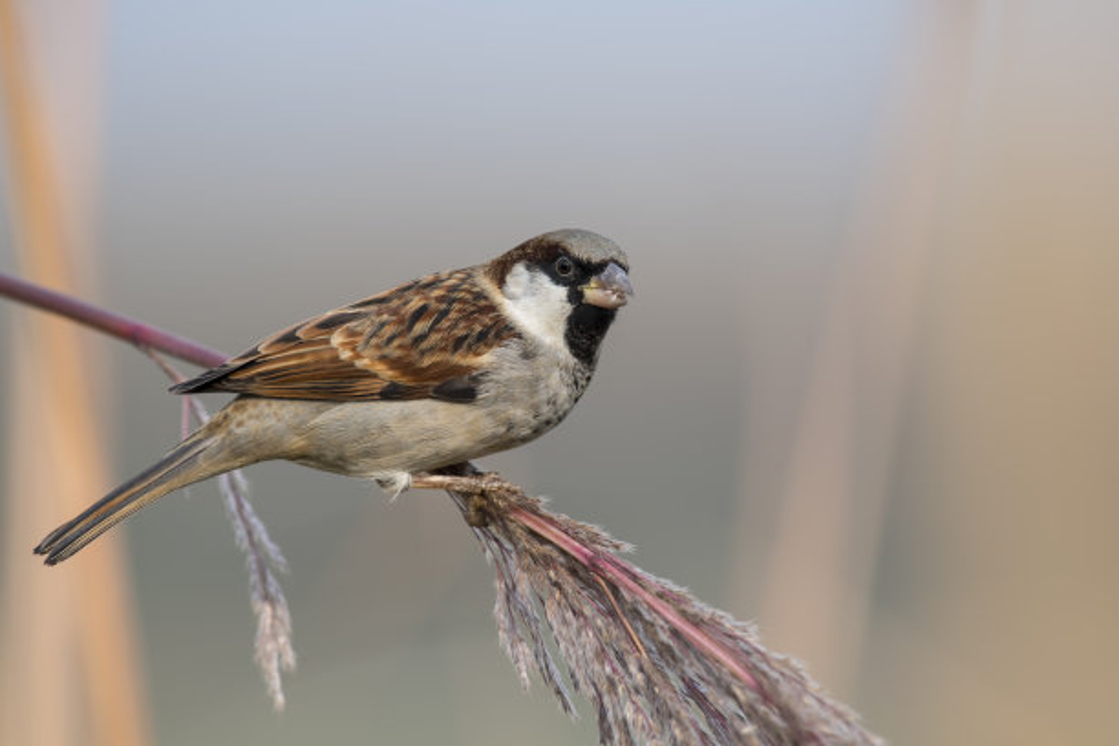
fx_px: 23311
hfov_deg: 2.7
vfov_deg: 1.8
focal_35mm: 750
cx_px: 560
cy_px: 373
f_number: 5.6
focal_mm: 500
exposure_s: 1/200
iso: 100
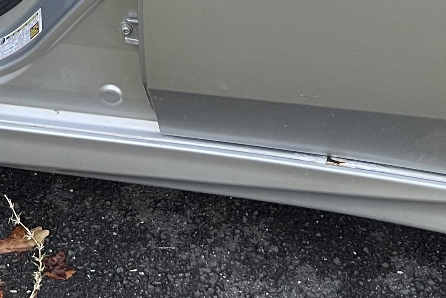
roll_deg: +3.2
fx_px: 1152
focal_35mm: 93
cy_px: -250
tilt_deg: -23.9
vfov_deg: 13.2
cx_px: 96
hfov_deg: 21.7
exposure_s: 1/60
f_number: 1.6
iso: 125
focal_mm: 5.1
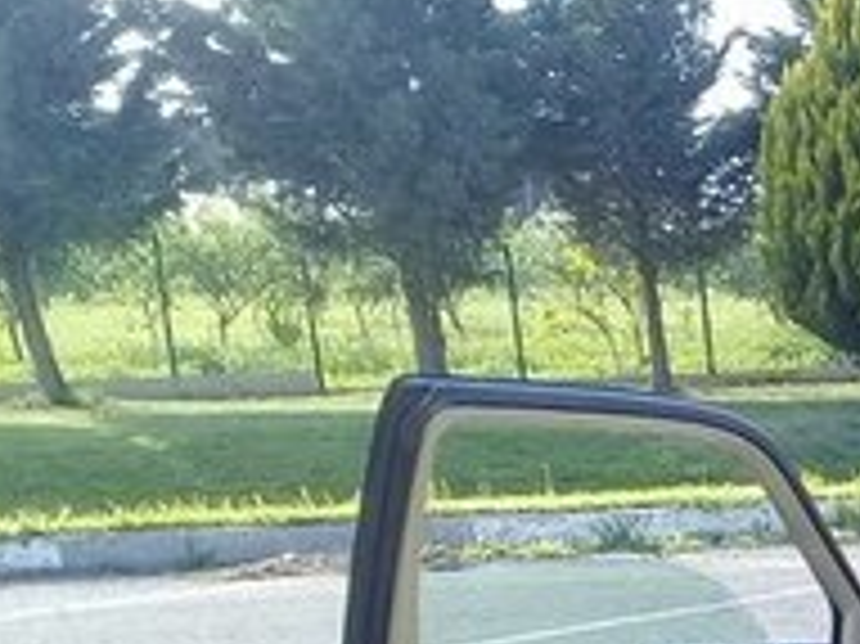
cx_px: 1463
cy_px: 998
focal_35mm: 107
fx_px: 2657
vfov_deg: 13.0
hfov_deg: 16.1
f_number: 2.2
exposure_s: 1/235
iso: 50
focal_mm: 3.3
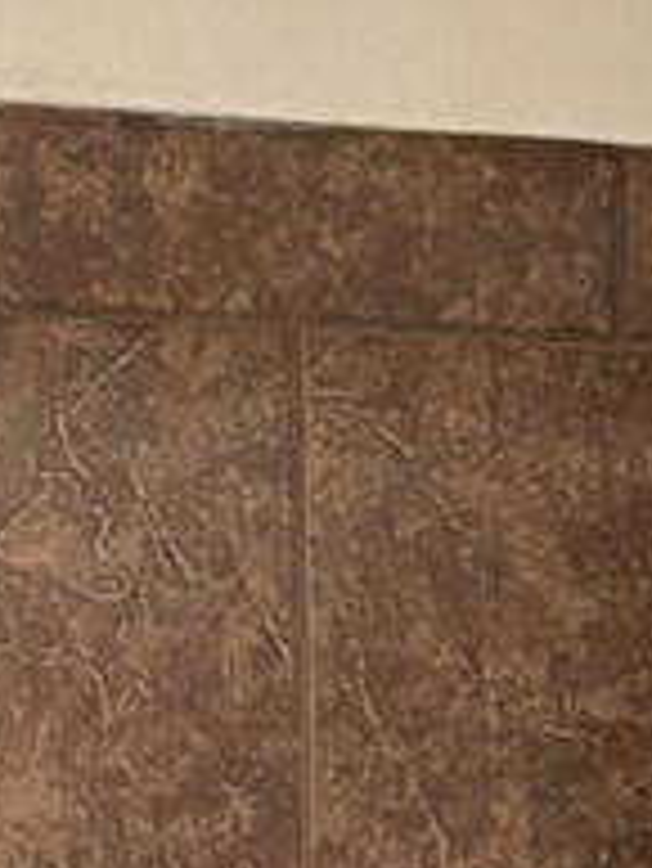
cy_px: 2366
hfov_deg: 7.7
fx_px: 4867
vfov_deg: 8.8
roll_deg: +0.7
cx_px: 382
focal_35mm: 194
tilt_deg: -10.7
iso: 320
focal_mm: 5.96
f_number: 1.6
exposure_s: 1/60
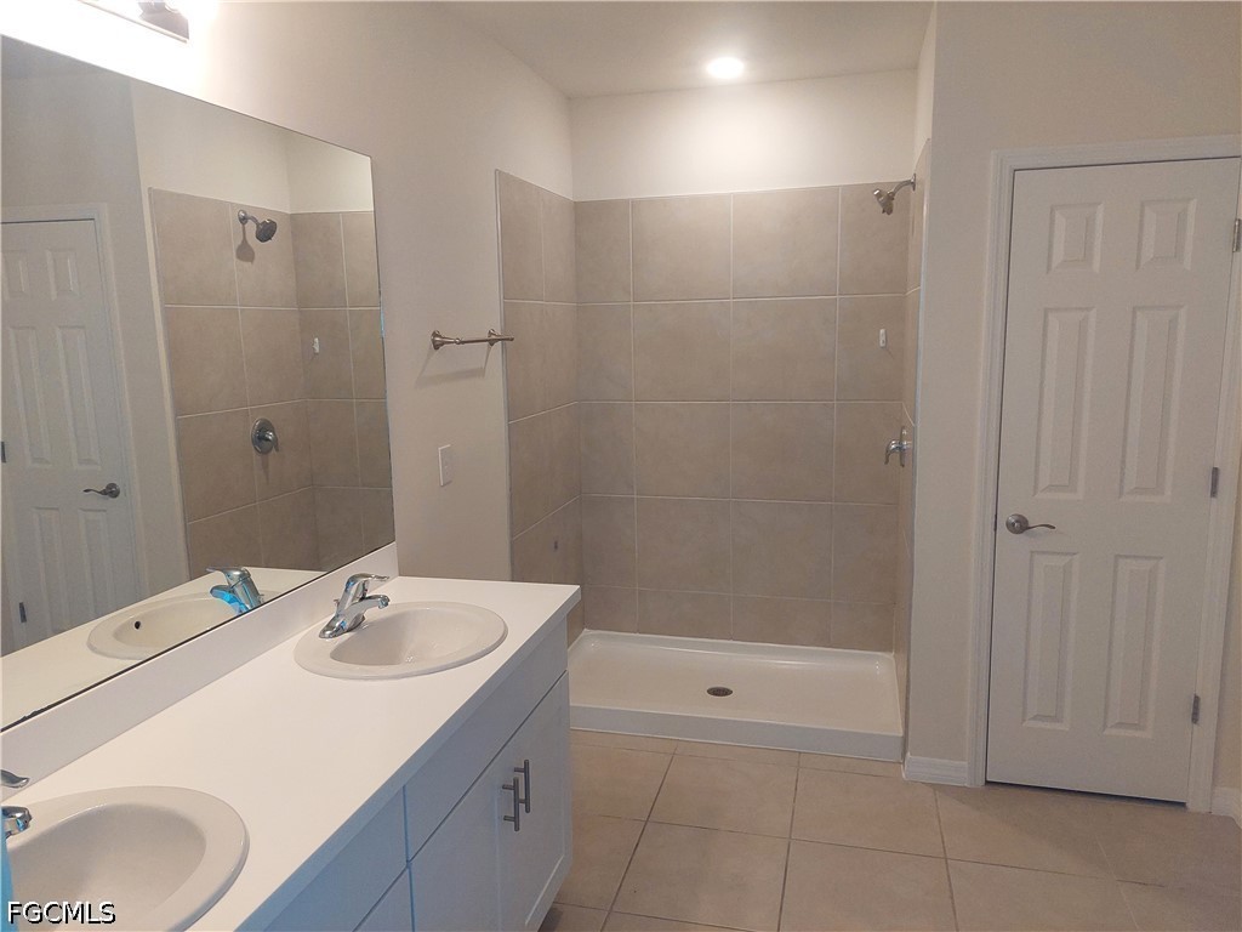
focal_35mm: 24
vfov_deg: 56.8
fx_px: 861
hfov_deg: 71.6
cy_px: 466
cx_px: 621
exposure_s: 1/120
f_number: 1.8
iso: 250
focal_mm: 5.23
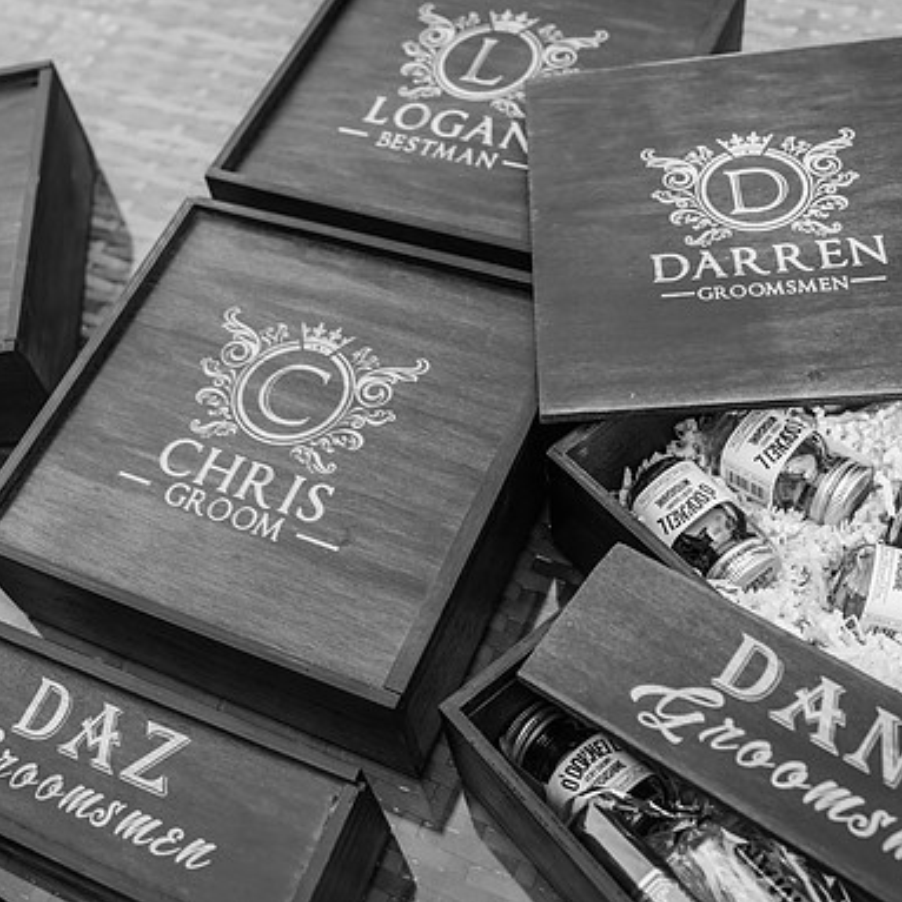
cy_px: 451
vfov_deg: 37.6
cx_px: 313
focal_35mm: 45
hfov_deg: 37.2
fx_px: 1327
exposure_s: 1/400
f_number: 5
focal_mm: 35
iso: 160
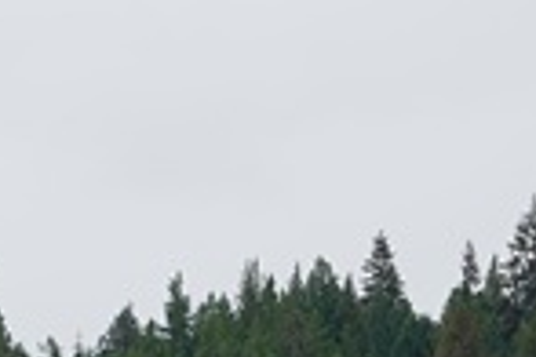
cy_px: 523
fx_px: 8516
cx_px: 354
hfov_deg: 3.6
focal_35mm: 572
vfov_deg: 2.4
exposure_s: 1/320
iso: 100
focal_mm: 105
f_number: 5
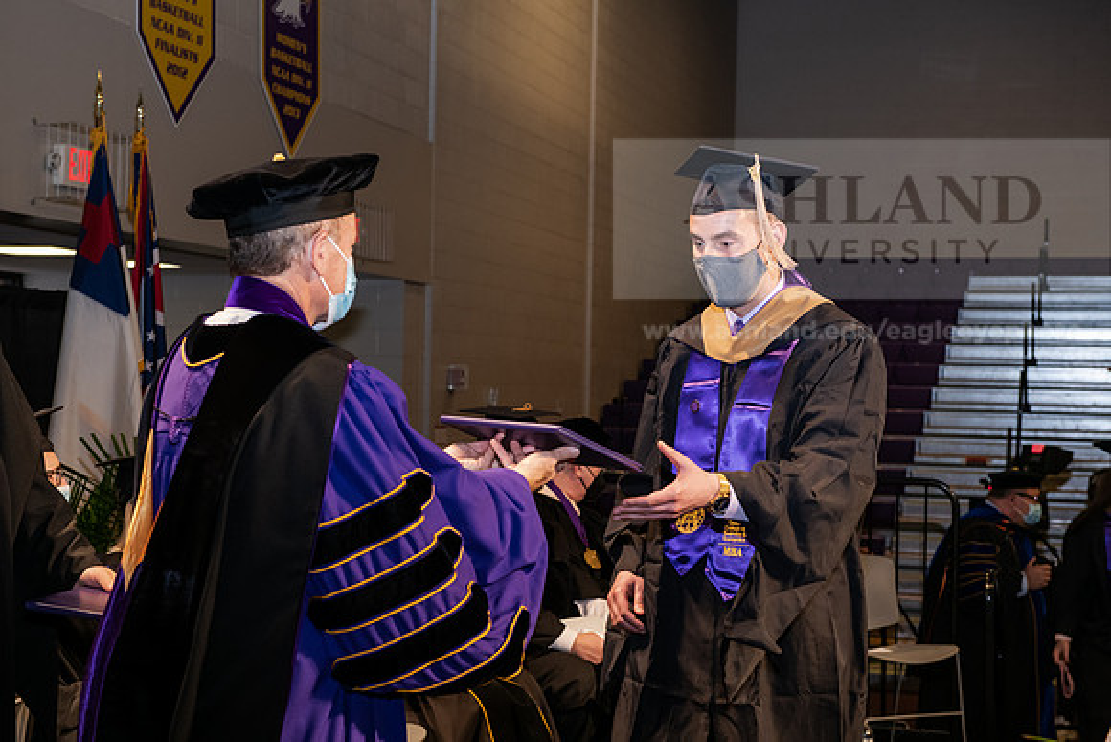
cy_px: 371
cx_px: 556
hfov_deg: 32.4
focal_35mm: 62
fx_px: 1914
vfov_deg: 21.9
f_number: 6.3
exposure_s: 1/200
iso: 1600
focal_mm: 62
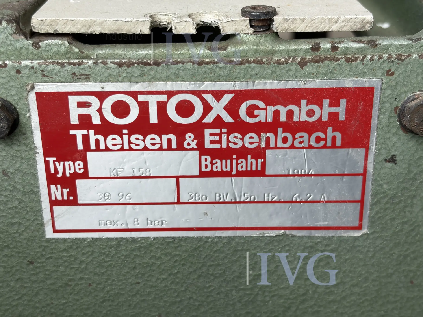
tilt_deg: -23.5
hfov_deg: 36.8
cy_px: 158
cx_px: 212
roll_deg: +1.0
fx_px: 635
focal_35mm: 52
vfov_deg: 28.0
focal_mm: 5.96
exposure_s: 1/121
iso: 40
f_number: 1.6
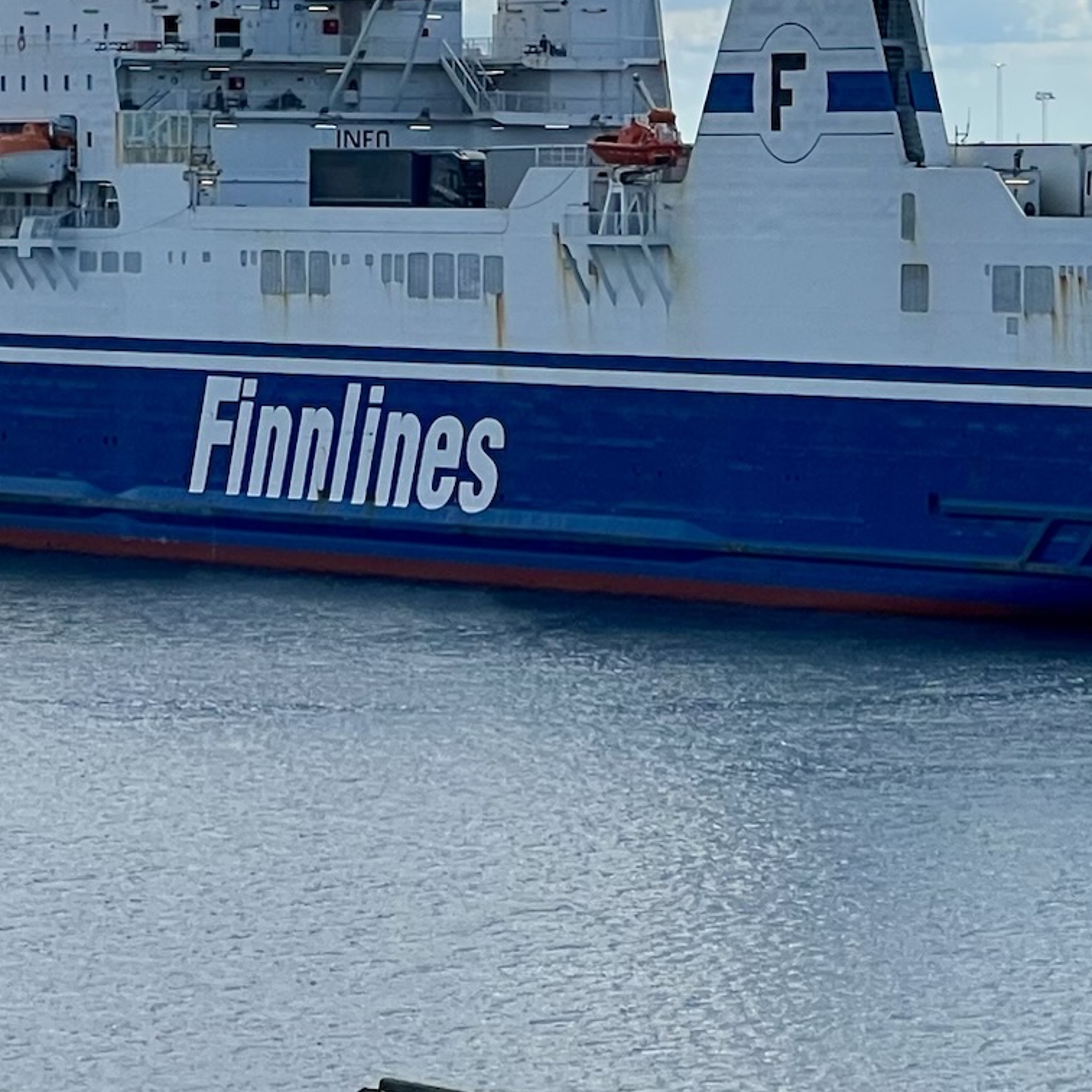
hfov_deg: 9.7
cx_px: 690
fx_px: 6424
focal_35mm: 180
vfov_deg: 9.7
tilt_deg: +1.7
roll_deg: +0.4
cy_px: 196
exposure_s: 1/1575
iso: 32
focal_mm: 9
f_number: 2.8
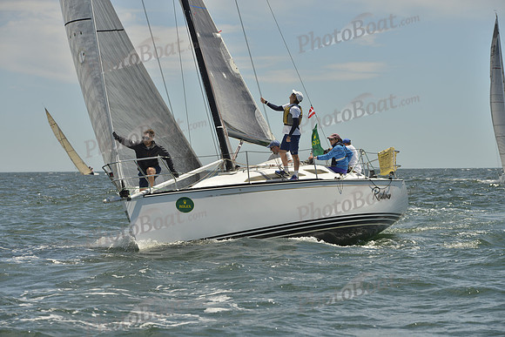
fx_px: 1824
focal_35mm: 130
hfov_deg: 15.8
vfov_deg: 10.6
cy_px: 168
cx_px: 252
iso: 280
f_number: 9
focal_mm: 130
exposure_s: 1/1600
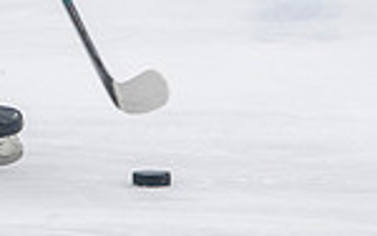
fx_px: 7280
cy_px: -261
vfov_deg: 1.9
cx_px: -32
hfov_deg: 3.0
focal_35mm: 708
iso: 2000
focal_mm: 135
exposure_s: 1/640
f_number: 3.2
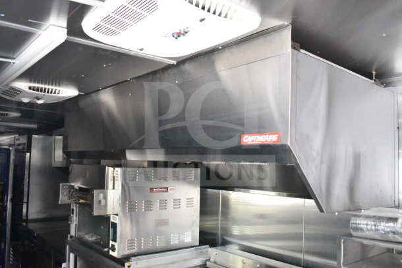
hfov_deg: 59.5
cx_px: 201
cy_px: 134
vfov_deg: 41.7
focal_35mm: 32
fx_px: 352
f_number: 3.8
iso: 9000
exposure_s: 1/30
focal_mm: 21
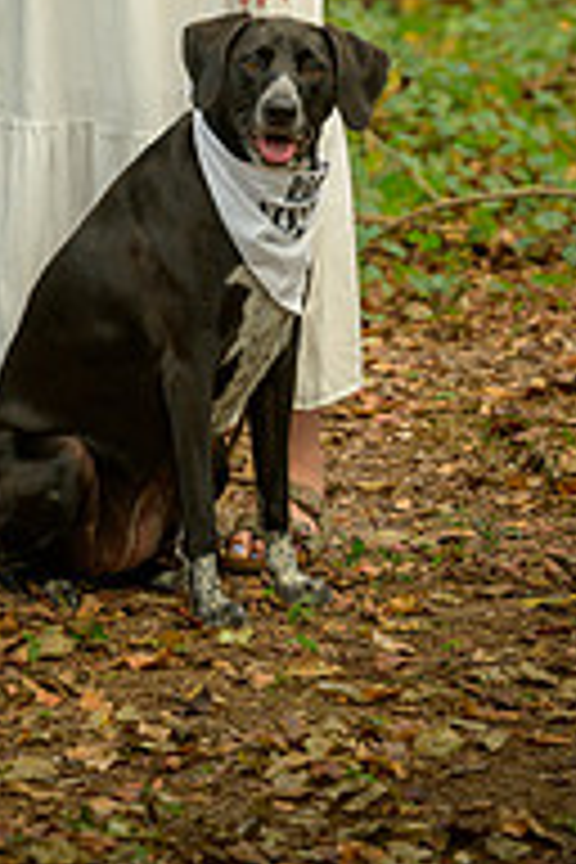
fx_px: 5904
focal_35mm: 246
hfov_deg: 5.6
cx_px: 86
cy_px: -112
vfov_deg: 8.3
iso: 1100
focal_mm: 105
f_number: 3.3
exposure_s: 1/125
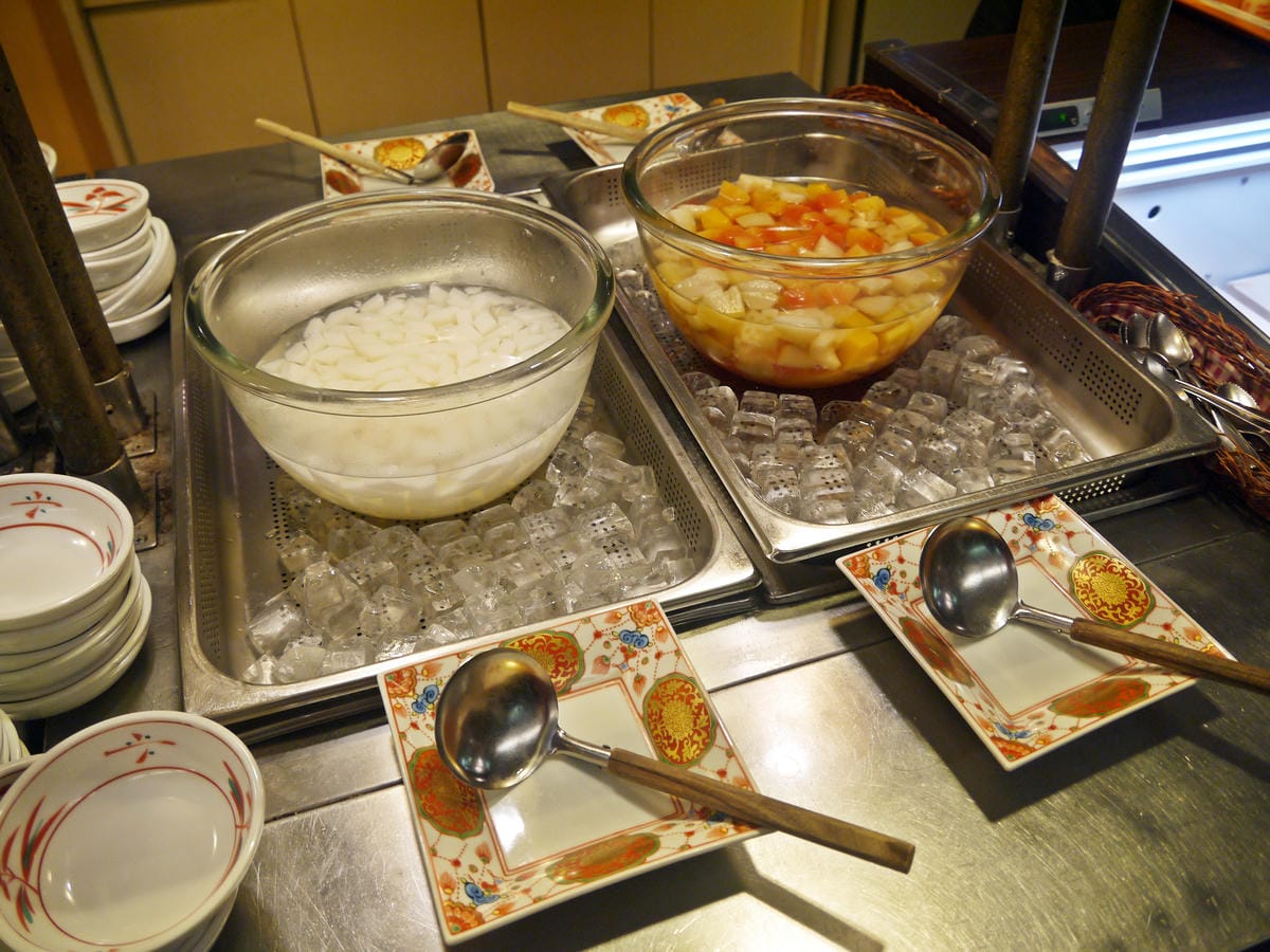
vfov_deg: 49.7
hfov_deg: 63.4
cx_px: 635
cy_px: 476
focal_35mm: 28
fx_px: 1027
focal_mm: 14
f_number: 3.5
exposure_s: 1/125
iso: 320
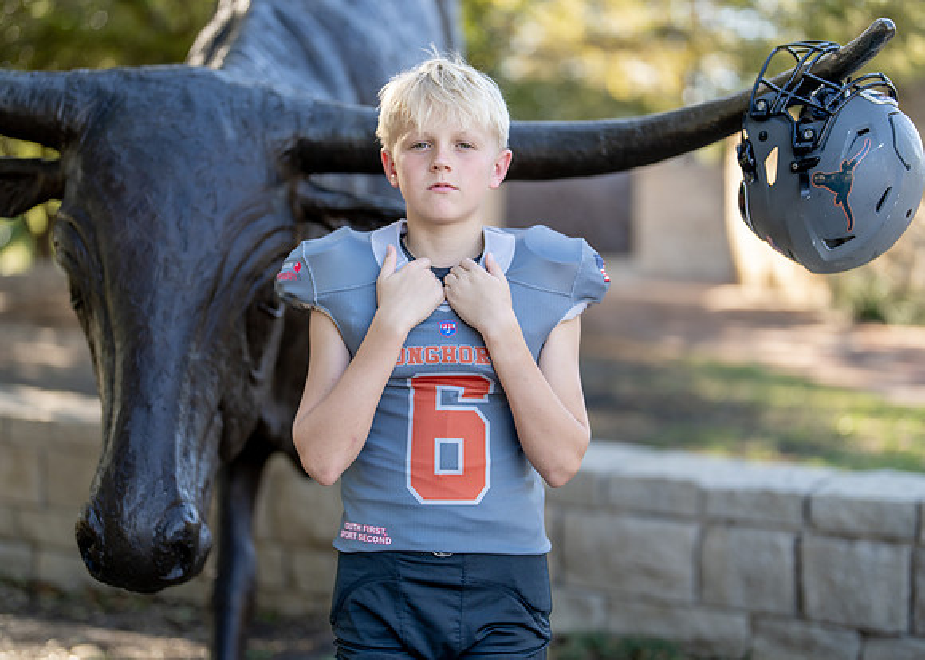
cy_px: 328
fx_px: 1386
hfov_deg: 36.9
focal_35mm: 53
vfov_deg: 26.8
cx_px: 464
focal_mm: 50
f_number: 1.2
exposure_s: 1/1000
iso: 100
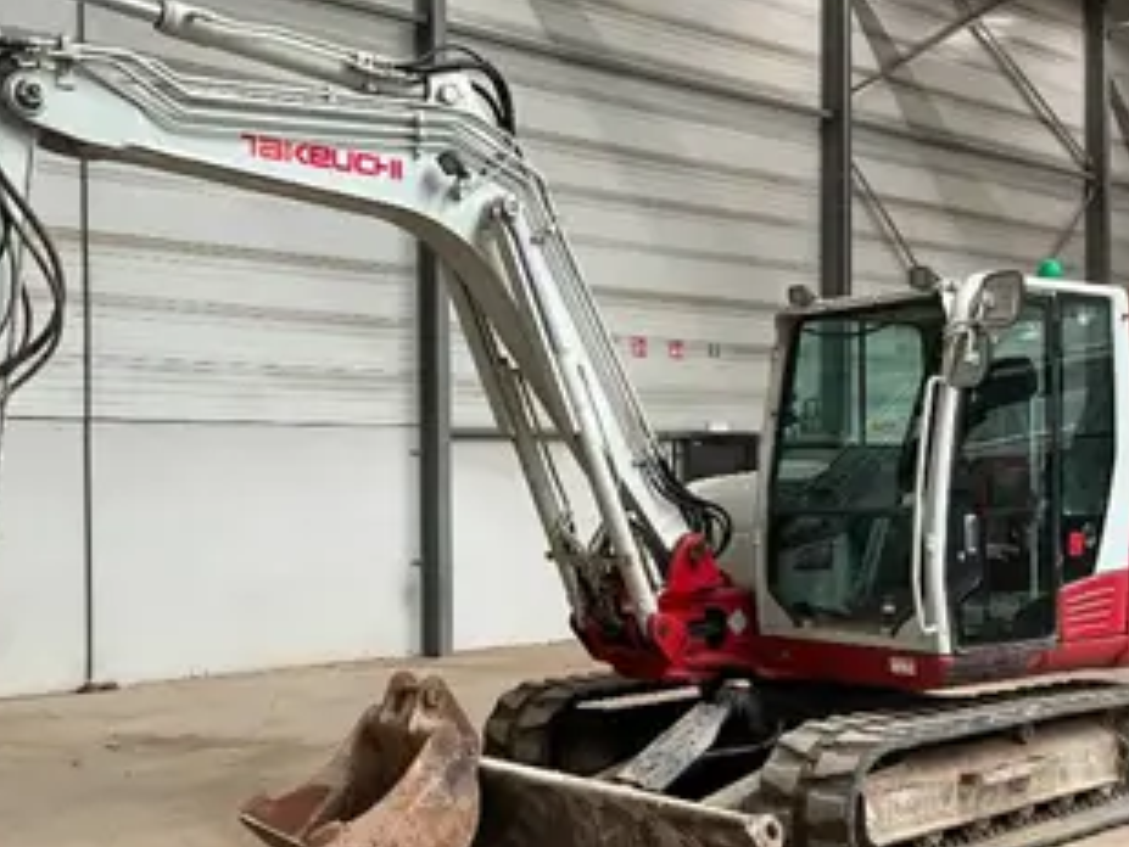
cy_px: 504
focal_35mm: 45
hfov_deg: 41.9
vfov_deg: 32.1
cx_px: 471
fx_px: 1468
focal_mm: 3
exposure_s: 1/66
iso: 64
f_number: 1.8
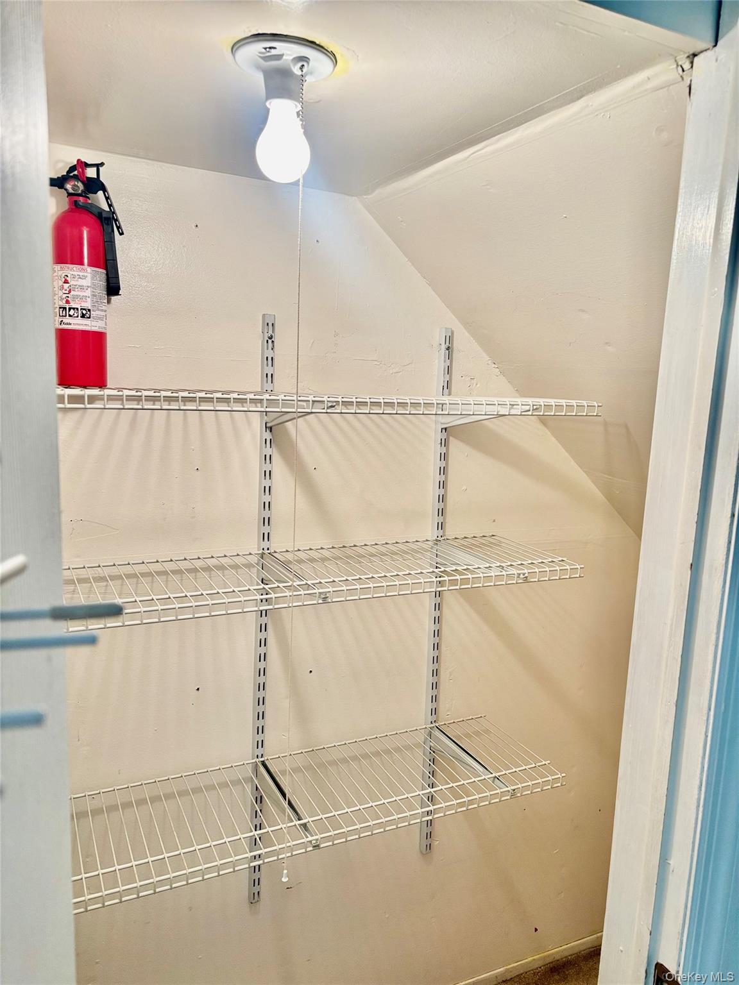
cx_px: 370
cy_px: 492
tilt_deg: -11.3
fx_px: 740
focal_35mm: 26
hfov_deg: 53.1
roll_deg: -2.8
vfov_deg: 67.3
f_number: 1.6
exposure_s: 1/120
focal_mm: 5.96
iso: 64
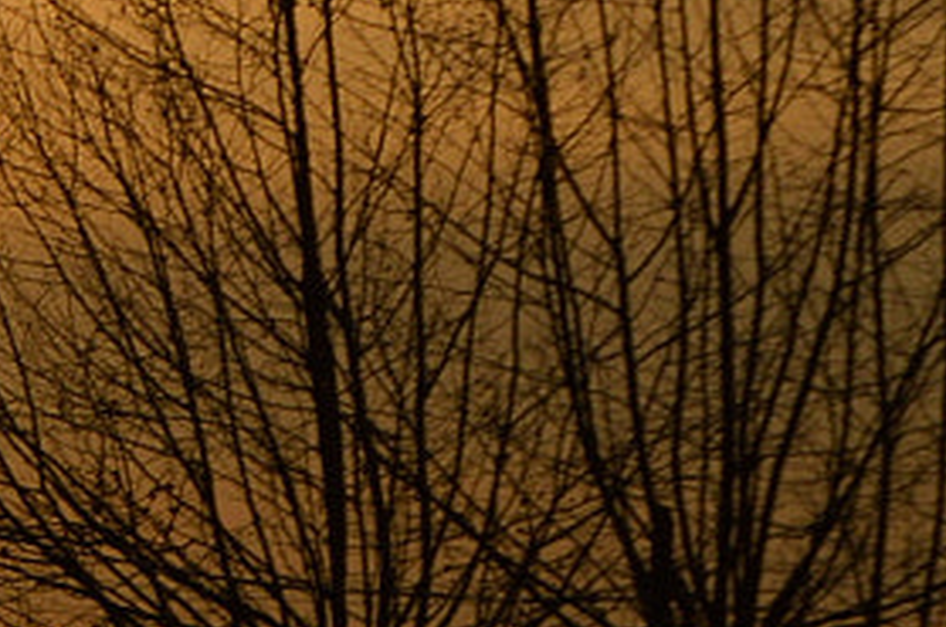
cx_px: -1207
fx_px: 12431
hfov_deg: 4.3
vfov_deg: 2.9
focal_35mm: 474
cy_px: 580
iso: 100
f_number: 13
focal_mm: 55
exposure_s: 1/640
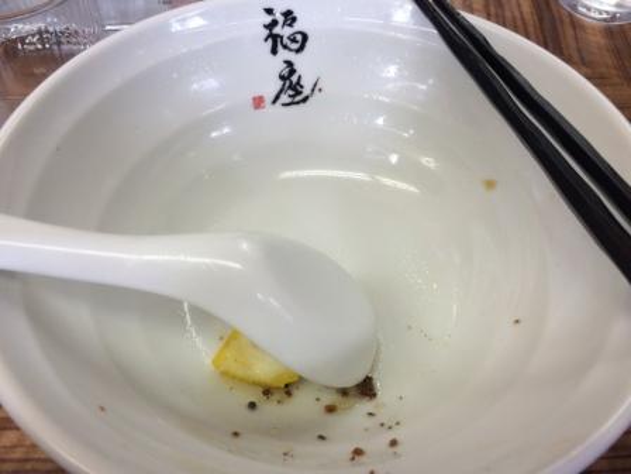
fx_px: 529
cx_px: 316
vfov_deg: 48.2
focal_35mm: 29
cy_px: 237
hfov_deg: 61.7
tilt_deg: -52.9
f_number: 2.2
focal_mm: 4.15
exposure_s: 1/60
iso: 40
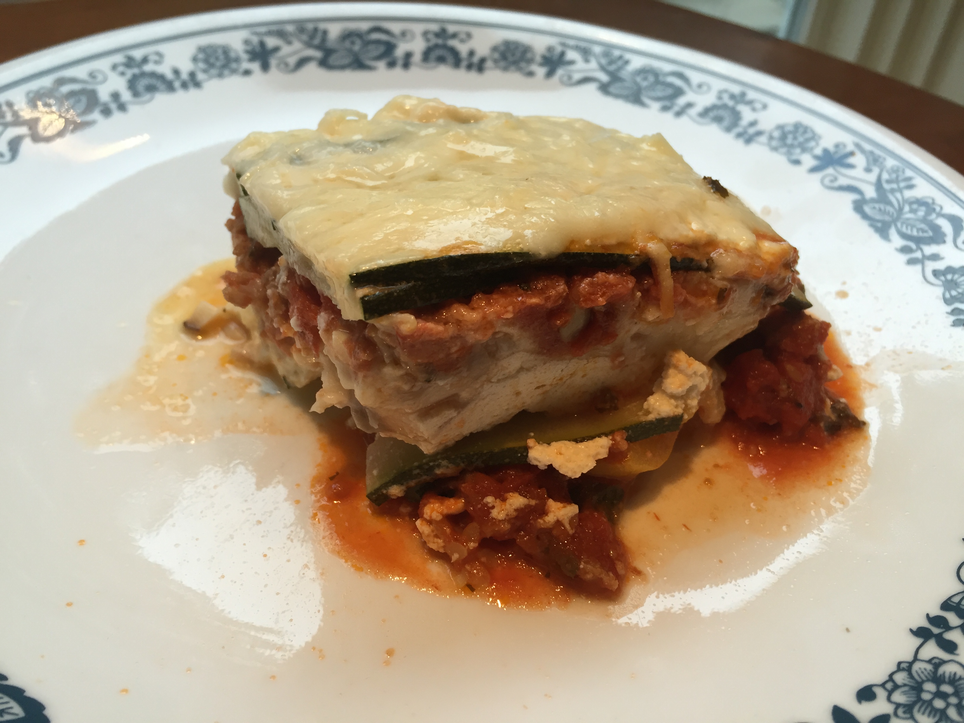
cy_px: 362
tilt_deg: -42.0
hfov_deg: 61.7
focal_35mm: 29
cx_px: 482
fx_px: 808
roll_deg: -5.4
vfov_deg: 48.2
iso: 32
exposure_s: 1/40
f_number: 2.2
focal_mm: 4.15
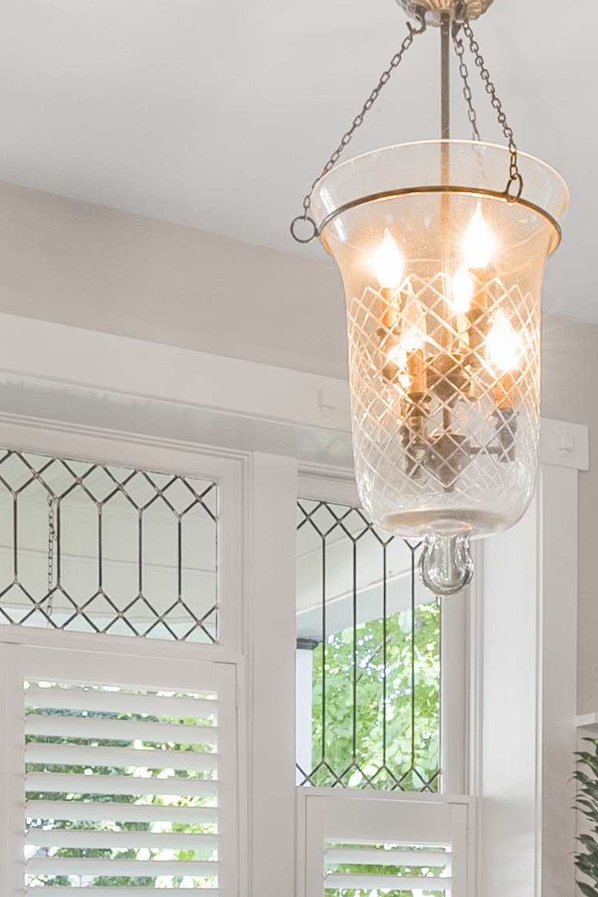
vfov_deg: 31.3
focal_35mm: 60
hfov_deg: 22.5
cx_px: 434
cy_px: 867
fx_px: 1495
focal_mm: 16
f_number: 9
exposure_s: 1/4
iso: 100
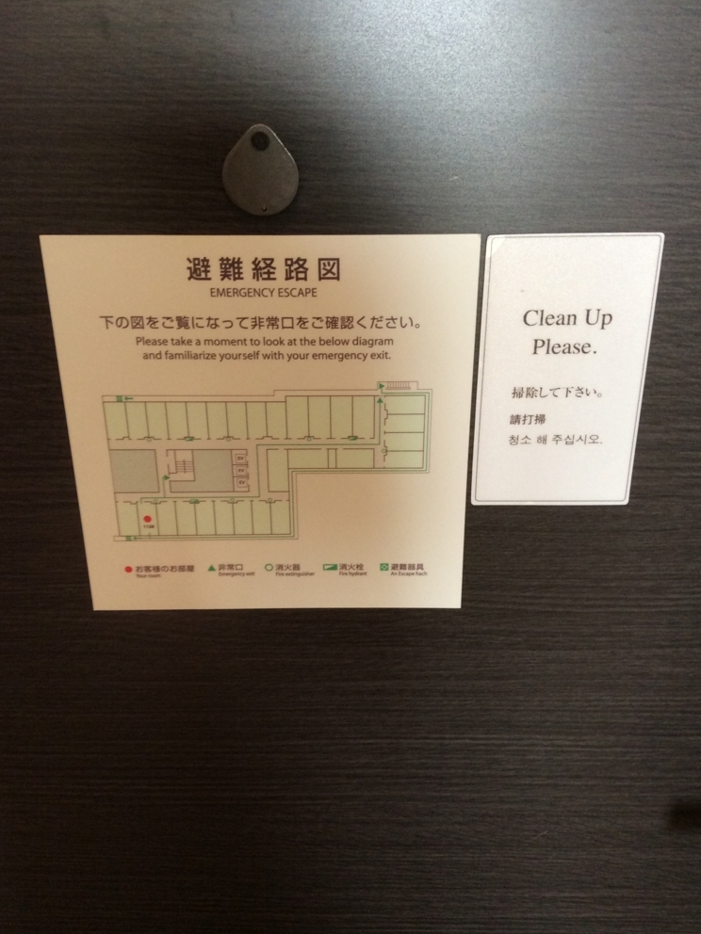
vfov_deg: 55.3
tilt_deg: -23.5
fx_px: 891
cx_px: 345
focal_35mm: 33
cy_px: 456
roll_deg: -1.0
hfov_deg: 42.9
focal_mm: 3.3
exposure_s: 1/24
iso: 100
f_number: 2.4
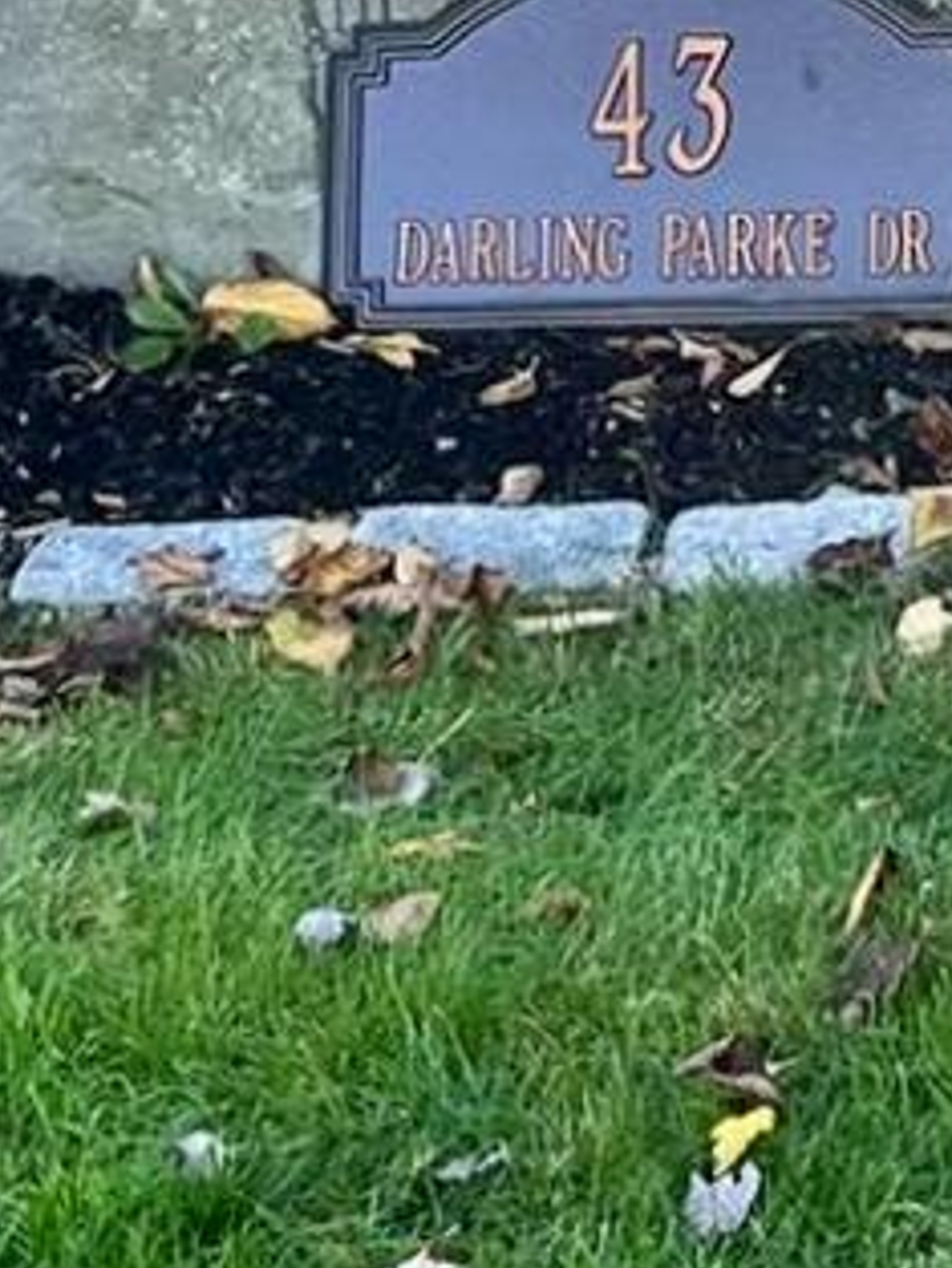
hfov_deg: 8.9
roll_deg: +4.7
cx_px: 733
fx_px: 6083
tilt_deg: -11.0
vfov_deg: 11.6
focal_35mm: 166
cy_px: -296
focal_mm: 5.7
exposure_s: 1/147
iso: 40
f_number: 1.5
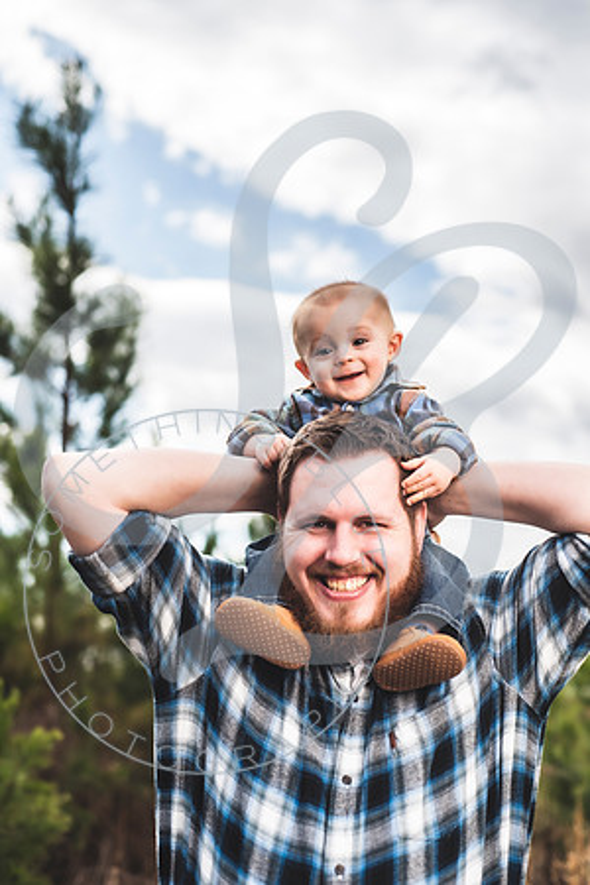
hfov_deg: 27.0
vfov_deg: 39.6
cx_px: 295
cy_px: 442
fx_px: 1229
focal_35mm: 50
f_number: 2.8
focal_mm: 50
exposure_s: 1/2000
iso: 100
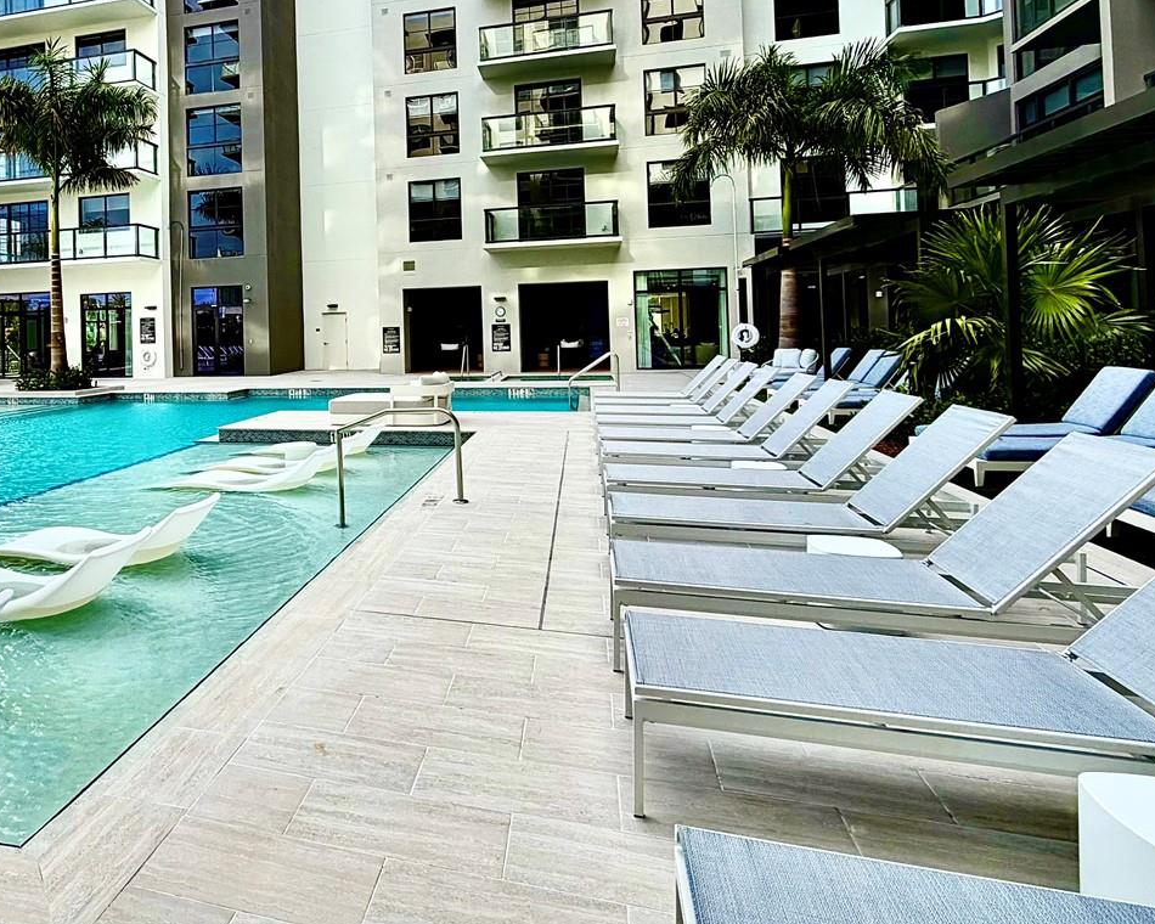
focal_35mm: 23
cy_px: 318
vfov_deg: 59.6
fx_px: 786
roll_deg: -0.4
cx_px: 355
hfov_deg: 69.8
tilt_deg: +1.0
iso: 50
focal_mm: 2.22
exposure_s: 1/502
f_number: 2.2
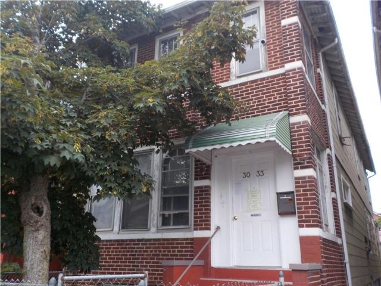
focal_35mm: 30
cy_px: 143
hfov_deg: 60.0
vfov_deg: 46.8
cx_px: 190
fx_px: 330
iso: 125
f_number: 3.3
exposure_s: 1/40
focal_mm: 4.1
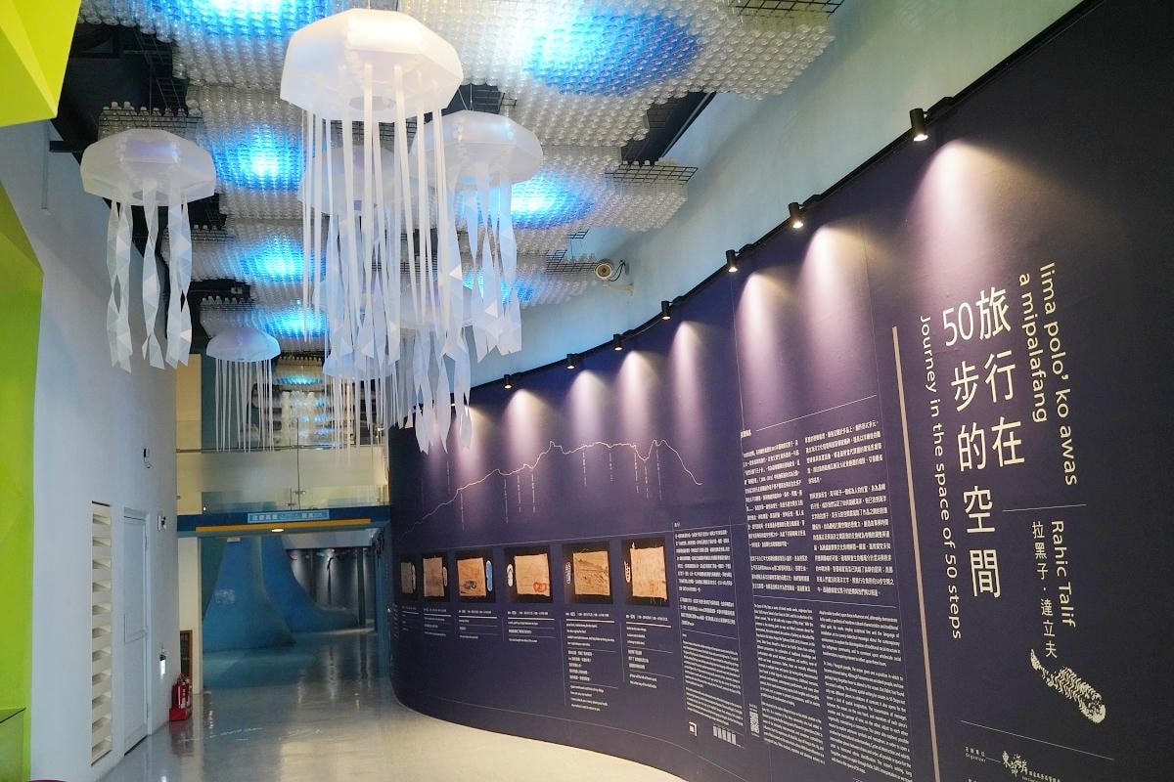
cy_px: 391
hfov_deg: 60.3
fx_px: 1011
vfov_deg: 42.3
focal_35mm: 31
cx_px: 587
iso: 5000
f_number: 2.8
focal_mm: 31
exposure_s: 1/160
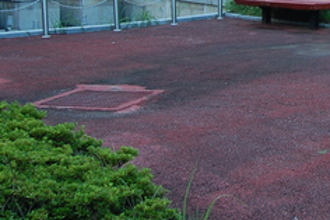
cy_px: -47
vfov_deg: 16.3
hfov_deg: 22.0
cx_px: 465
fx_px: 733
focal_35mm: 80
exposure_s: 1/30
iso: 450
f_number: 7.1
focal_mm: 18
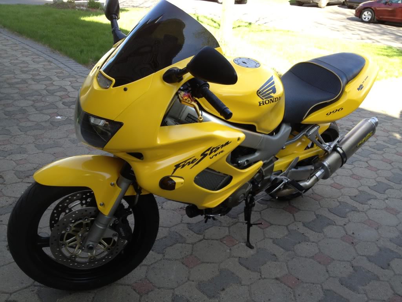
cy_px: 151
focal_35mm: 35
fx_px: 406
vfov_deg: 40.7
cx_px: 201
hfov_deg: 52.6
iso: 64
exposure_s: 1/196
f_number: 2.4
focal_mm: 4.3
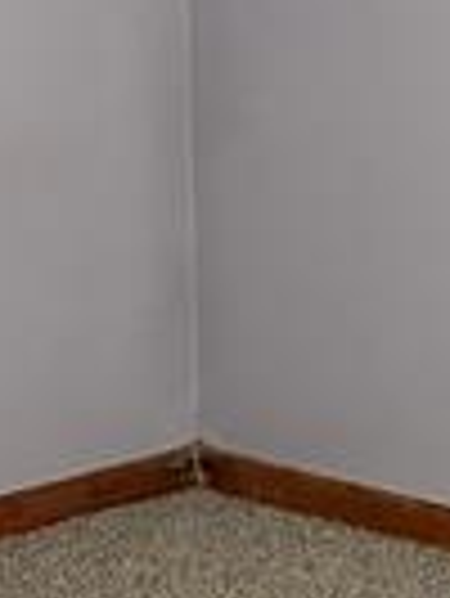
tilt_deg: -13.4
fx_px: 2596
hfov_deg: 9.7
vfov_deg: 13.1
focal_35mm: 150
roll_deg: -1.0
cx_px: 562
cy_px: 409
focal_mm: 5.96
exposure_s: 1/60
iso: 400
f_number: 1.6
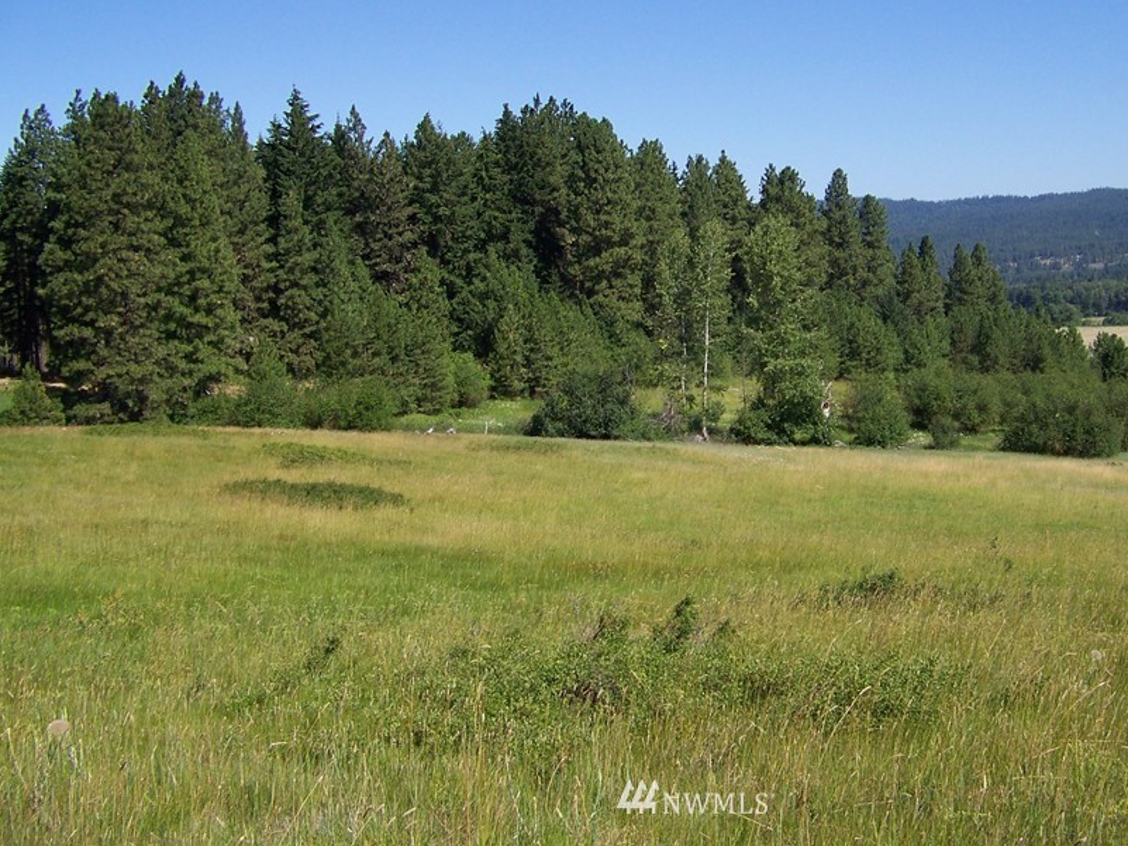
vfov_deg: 31.4
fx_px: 1499
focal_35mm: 46
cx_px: 696
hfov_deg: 41.0
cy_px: 310
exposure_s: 1/800
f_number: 2.8
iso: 64
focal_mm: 5.85
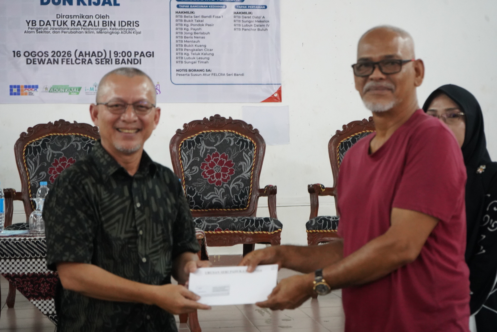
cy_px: 166
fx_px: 967
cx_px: 248
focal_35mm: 70
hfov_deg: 28.8
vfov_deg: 19.5
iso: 10000
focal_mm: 70
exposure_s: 1/160
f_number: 5.6
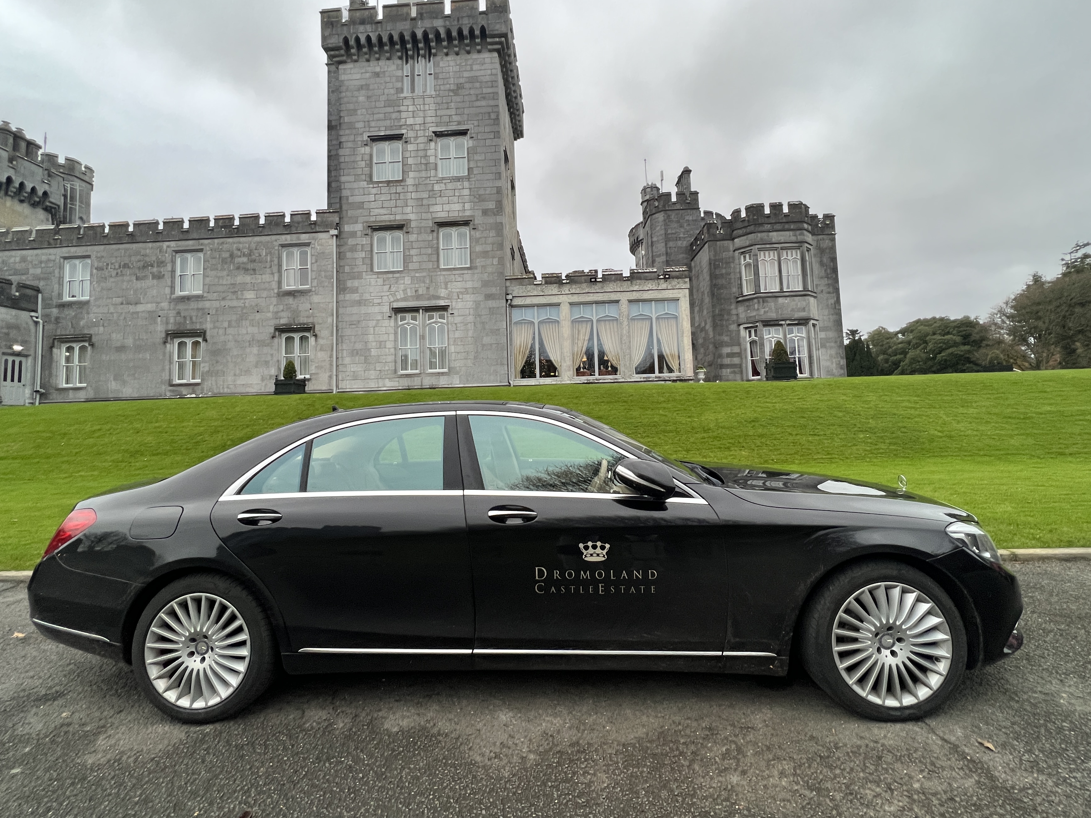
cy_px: 378
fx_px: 473
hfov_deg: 98.2
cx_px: 538
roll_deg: +1.9
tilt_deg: +4.0
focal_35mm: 15
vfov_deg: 81.6
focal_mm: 1.57
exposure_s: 1/99
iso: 160
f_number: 1.8
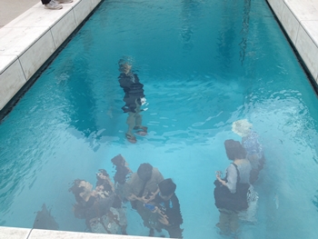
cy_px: 120
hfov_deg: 52.6
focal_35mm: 35
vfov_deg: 40.7
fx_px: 322
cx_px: 159
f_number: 2.4
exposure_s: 1/476
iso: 64
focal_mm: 4.28
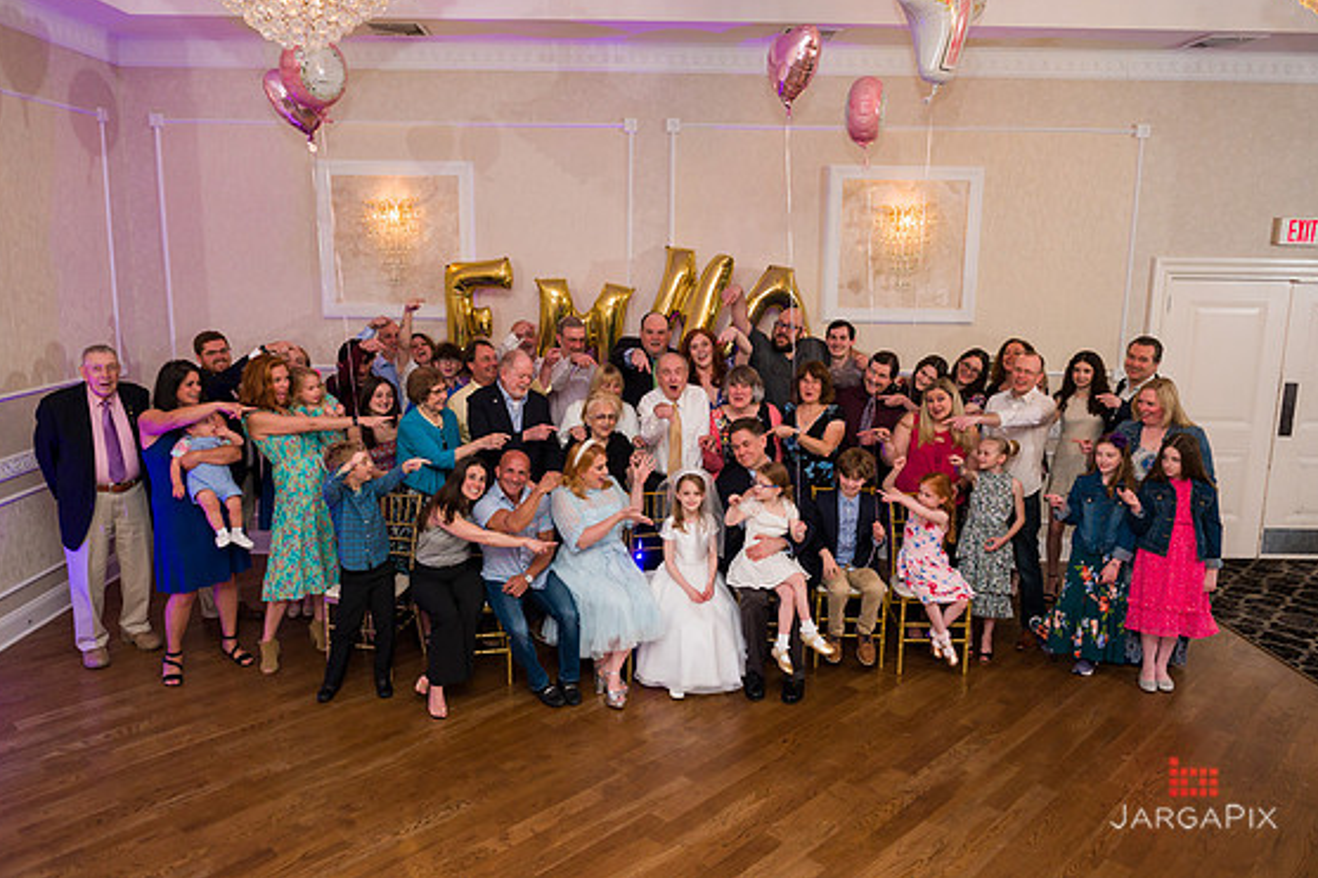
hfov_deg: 71.5
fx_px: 915
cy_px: 424
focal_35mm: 25
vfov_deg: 51.2
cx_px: 651
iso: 1250
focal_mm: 24
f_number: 5
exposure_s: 1/200
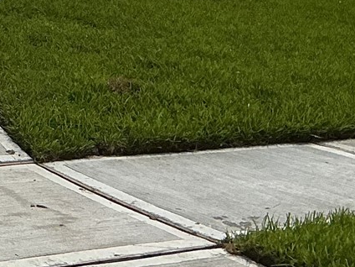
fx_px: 1436
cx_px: -316
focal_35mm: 140
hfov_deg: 12.6
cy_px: -83
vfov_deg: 10.4
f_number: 1.8
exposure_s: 1/5814
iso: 25
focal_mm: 3
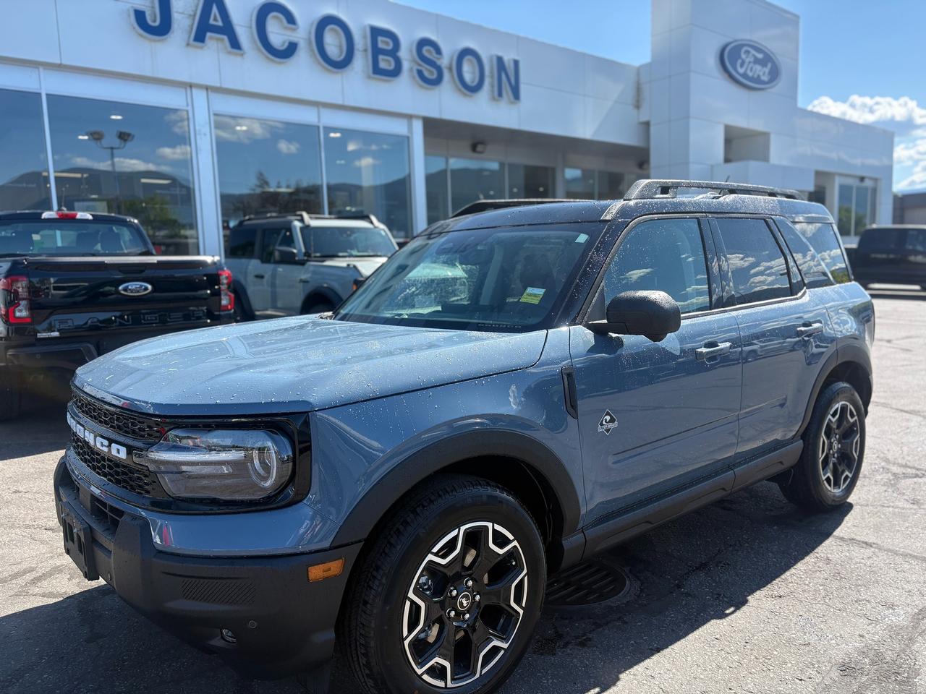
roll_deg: +2.1
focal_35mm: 26
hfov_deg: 67.3
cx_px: 463
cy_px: 347
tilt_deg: -7.3
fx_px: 696
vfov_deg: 53.1
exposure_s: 1/1337
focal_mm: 5.96
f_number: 1.6
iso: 50
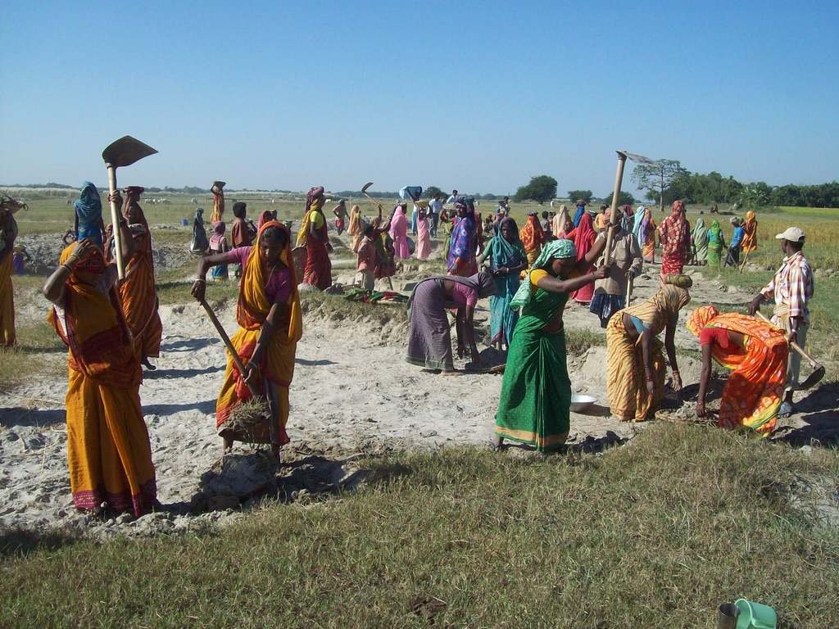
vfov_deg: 39.7
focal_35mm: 36
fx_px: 873
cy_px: 314
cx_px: 420
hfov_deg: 51.4
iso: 80
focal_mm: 6
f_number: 4.8
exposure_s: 1/657
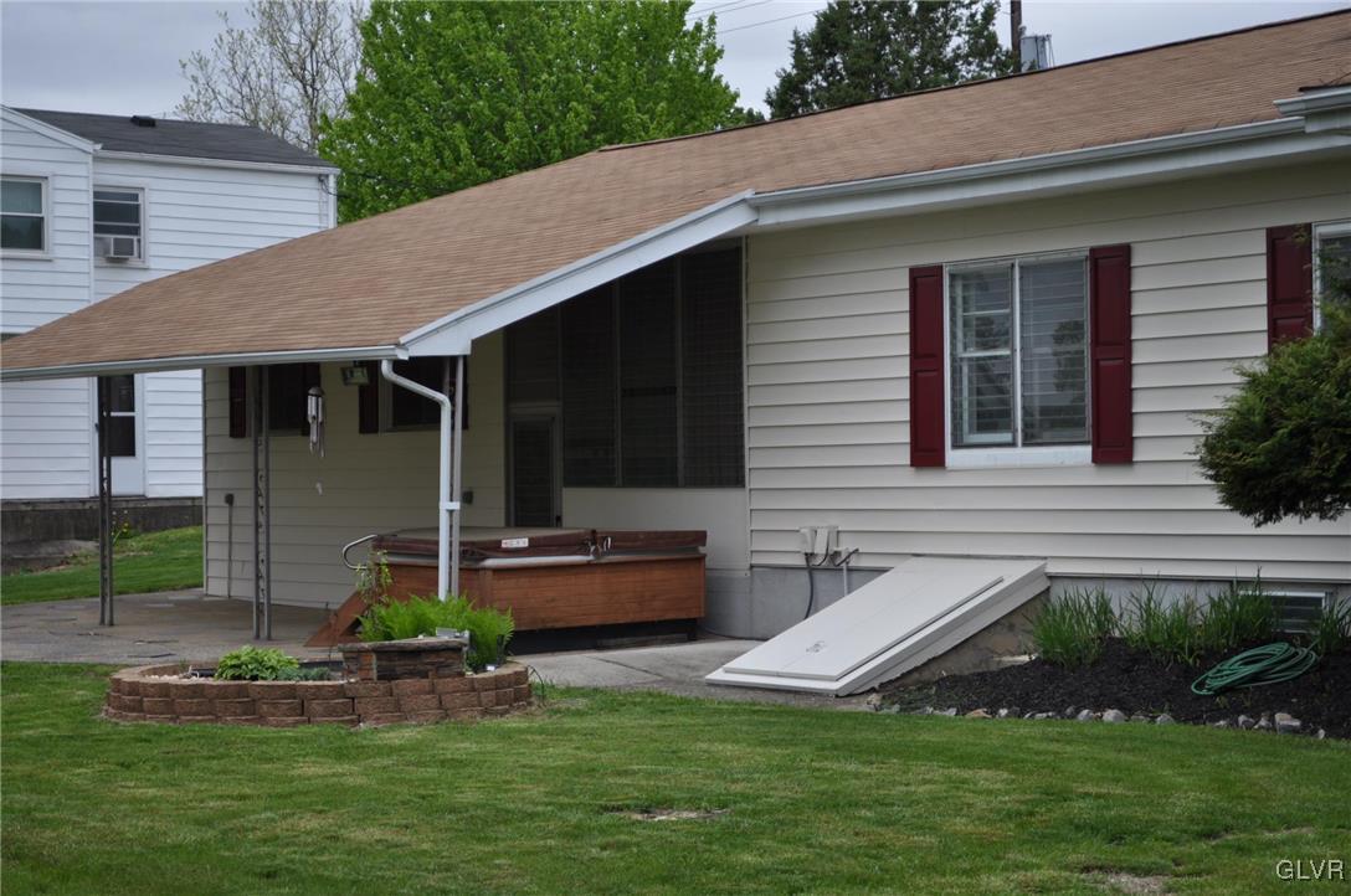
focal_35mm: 69
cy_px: 448
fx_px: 2586
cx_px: 676
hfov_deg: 29.3
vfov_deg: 19.7
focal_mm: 46
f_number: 5.3
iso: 200
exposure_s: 1/800
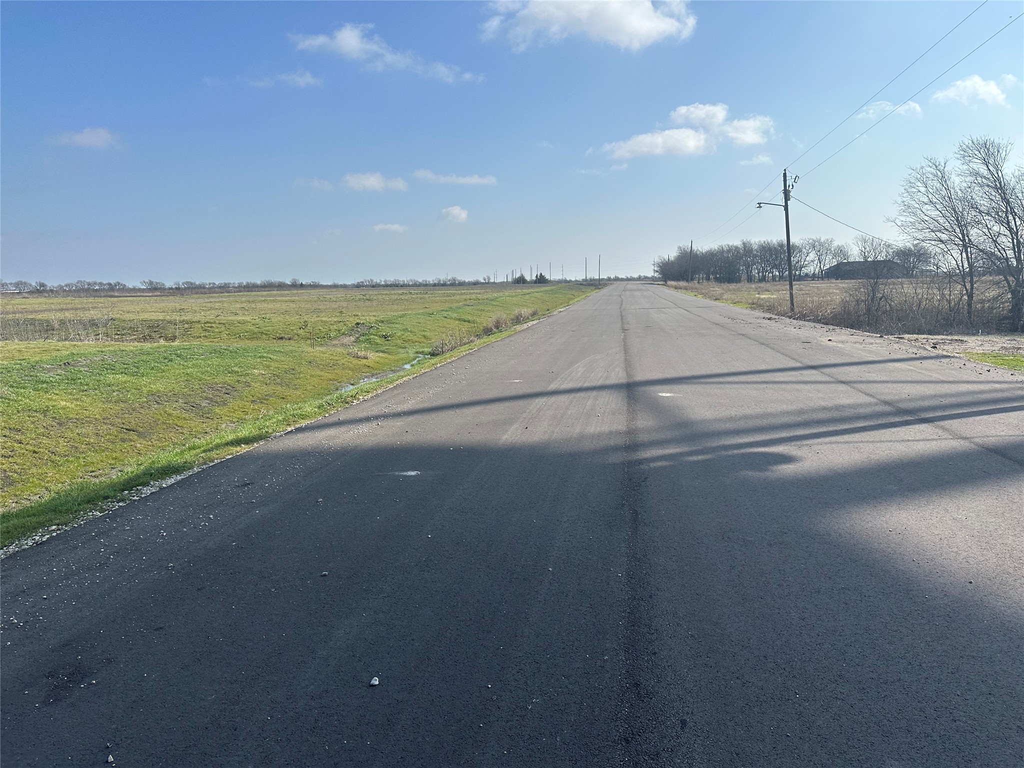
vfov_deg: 56.8
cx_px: 512
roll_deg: +2.3
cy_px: 384
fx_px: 710
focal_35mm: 24
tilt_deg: -7.6
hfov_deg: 71.6
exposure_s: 1/5263
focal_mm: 6.86
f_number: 1.78
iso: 80
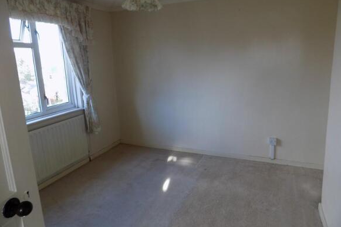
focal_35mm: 24
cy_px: 103
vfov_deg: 53.0
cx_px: 170
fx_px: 227
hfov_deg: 73.8
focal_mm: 4
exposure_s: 1/40
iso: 80
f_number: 3.1
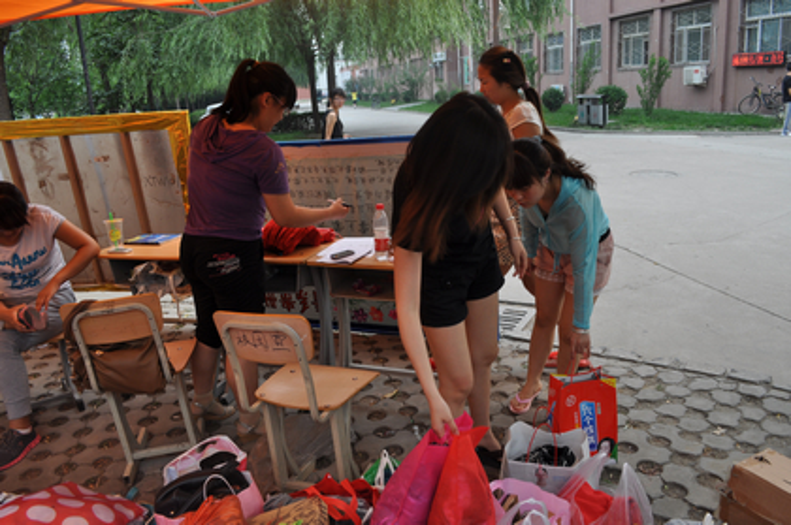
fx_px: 593
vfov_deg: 47.8
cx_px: 396
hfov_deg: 67.4
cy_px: 262
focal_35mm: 27
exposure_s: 1/125
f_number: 5.6
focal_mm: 18
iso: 220
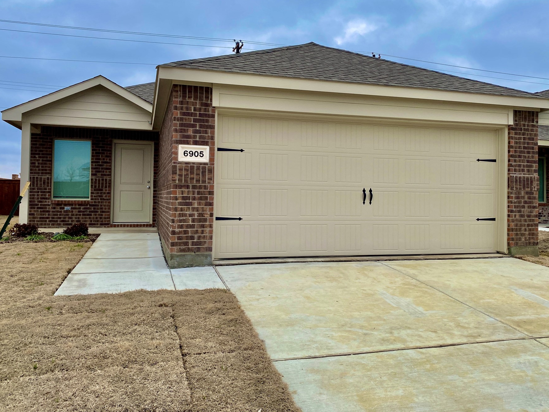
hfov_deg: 60.0
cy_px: 184
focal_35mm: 30
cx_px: 284
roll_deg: -1.2
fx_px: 476
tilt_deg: +3.7
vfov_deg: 46.7
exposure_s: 1/1103
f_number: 1.8
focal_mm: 4.25
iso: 32
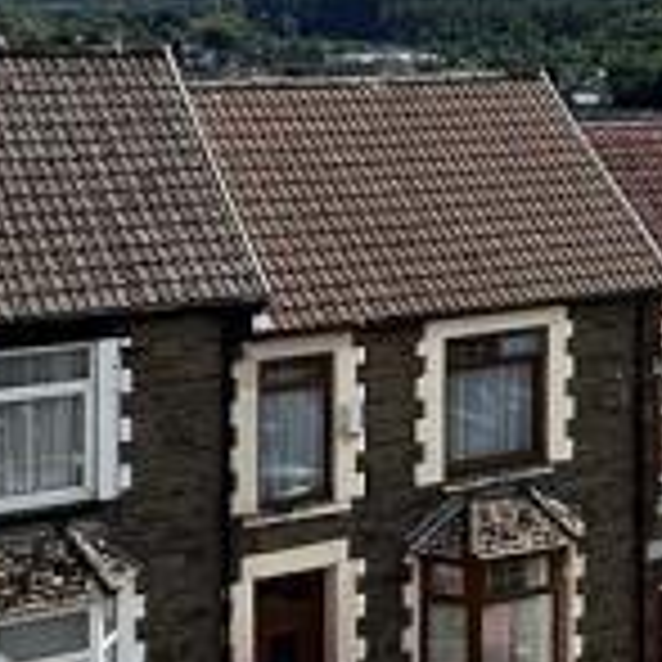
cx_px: 869
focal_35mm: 86
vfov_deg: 19.6
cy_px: 18
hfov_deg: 18.7
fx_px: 1861
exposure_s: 1/2817
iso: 50
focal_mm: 2.22
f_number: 2.2
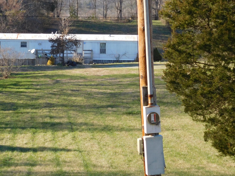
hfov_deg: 15.4
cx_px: 74
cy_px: 97
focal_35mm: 128
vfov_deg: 11.6
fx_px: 869
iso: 125
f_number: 4.6
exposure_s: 1/250
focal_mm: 14.3
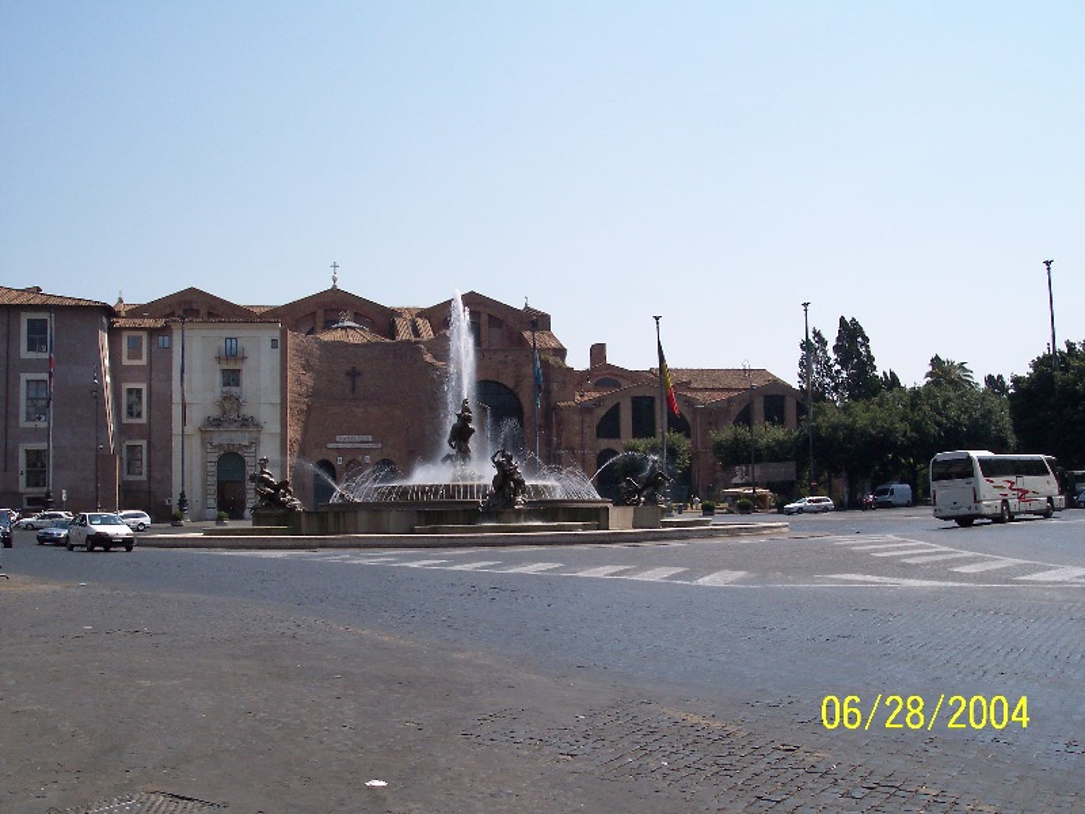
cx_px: 542
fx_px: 1191
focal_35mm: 38
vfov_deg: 37.7
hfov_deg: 49.0
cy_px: 407
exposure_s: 1/1000
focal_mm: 8
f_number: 4.8
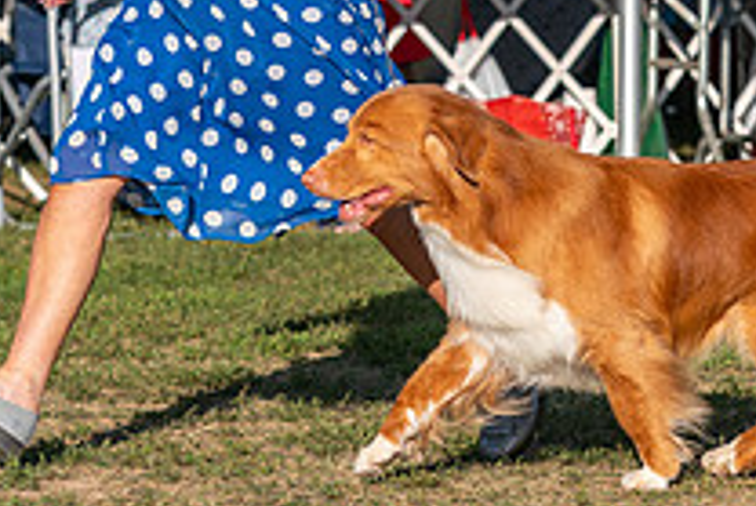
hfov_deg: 6.5
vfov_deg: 4.3
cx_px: 500
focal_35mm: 318
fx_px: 6682
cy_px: -106
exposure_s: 1/1250
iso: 100
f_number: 4.5
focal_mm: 98
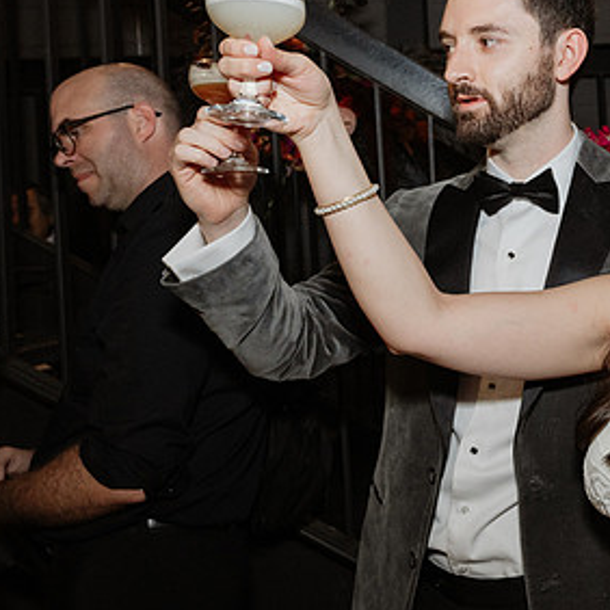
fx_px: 837
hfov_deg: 37.5
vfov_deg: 39.9
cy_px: 249
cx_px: 547
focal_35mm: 42
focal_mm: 24
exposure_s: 1/125
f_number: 6.3
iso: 2500
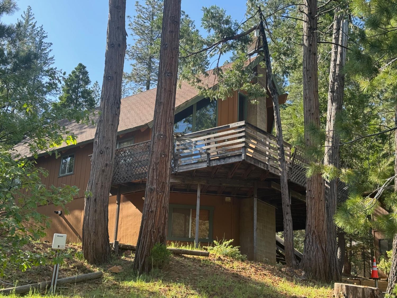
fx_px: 550
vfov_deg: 30.3
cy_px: 149
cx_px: 198
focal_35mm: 48
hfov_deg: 39.7
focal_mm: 6.76
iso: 64
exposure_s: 1/577
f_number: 1.78
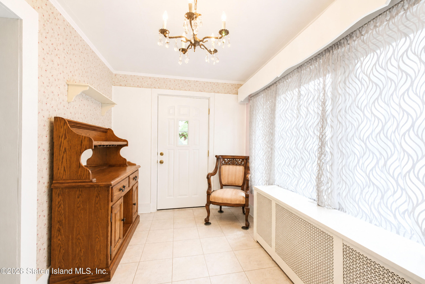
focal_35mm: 15
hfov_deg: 100.4
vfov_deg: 77.3
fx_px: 177
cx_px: 212
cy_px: 142
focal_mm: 10
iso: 2000
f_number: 6.4
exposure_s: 1/50
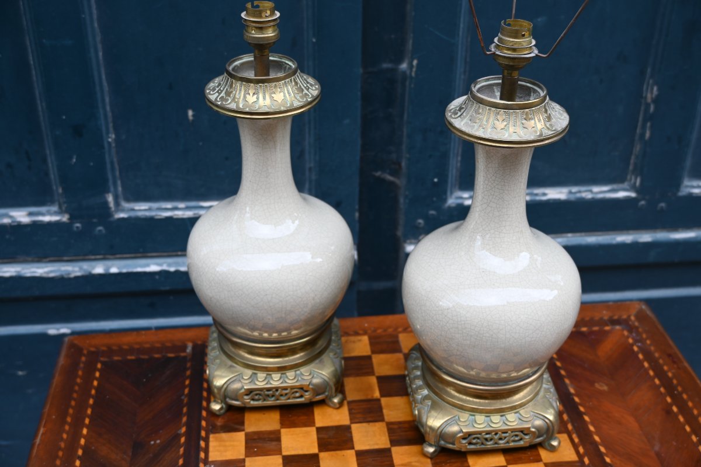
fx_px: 818
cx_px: 350
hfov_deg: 46.4
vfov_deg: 31.9
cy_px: 234
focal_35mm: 42
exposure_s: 1/50
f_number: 3.8
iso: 110
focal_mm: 28
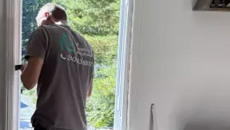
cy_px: 66
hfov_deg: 36.5
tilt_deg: -5.3
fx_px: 336
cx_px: 46
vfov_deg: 21.9
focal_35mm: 55
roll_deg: -0.7
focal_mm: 6.76
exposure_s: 1/467
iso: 100
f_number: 1.78
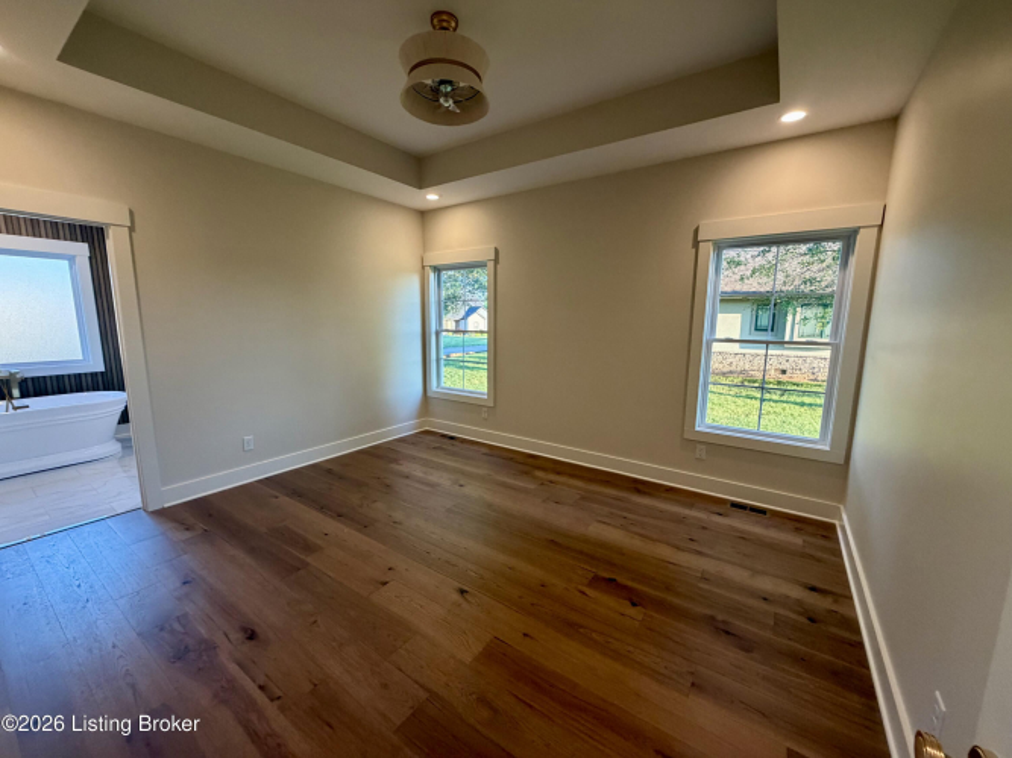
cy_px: 379
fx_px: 409
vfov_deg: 85.7
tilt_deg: -9.3
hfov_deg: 102.1
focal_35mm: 14
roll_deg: -0.4
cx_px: 506
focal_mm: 2.22
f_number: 2.2
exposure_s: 1/120
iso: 320
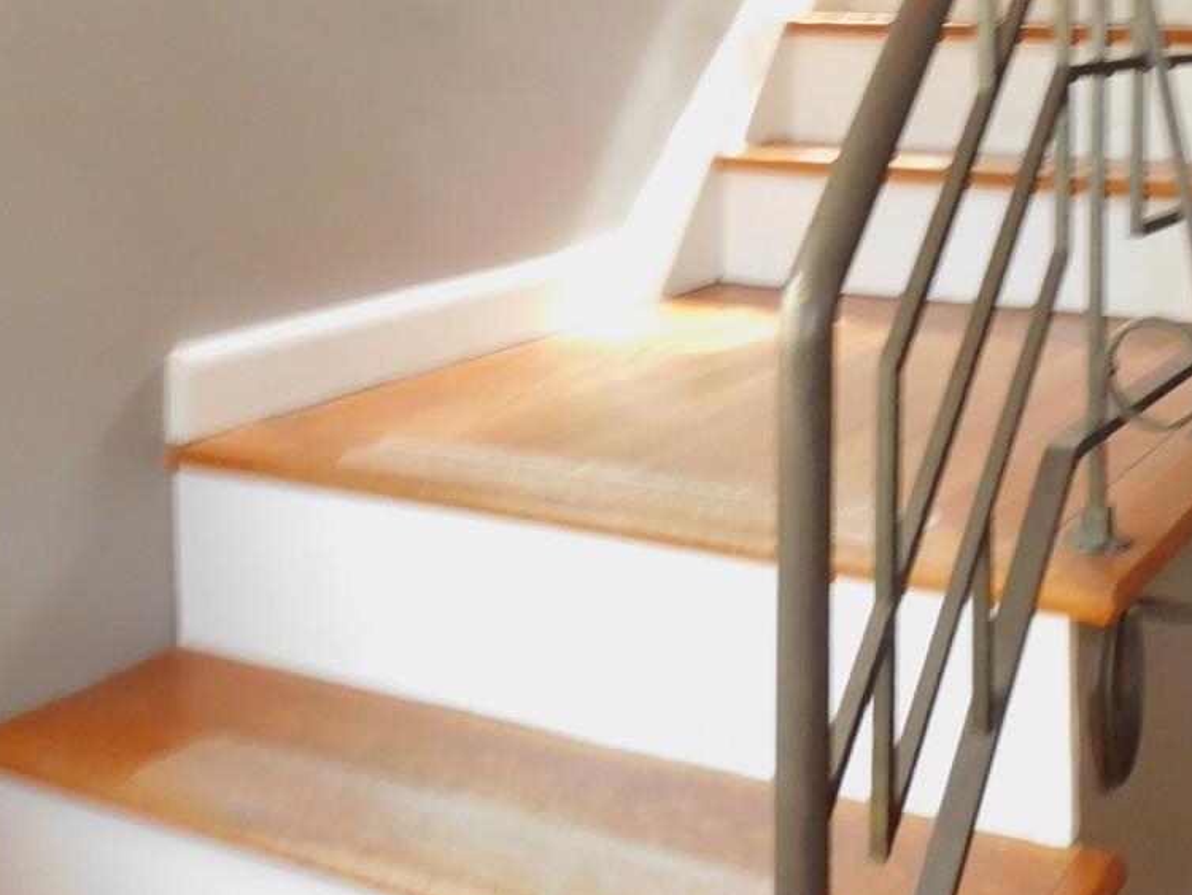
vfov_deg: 28.8
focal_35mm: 48
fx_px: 1653
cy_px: 46
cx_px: 829
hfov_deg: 39.0
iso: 400
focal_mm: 4.3
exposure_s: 1/20
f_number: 3.3
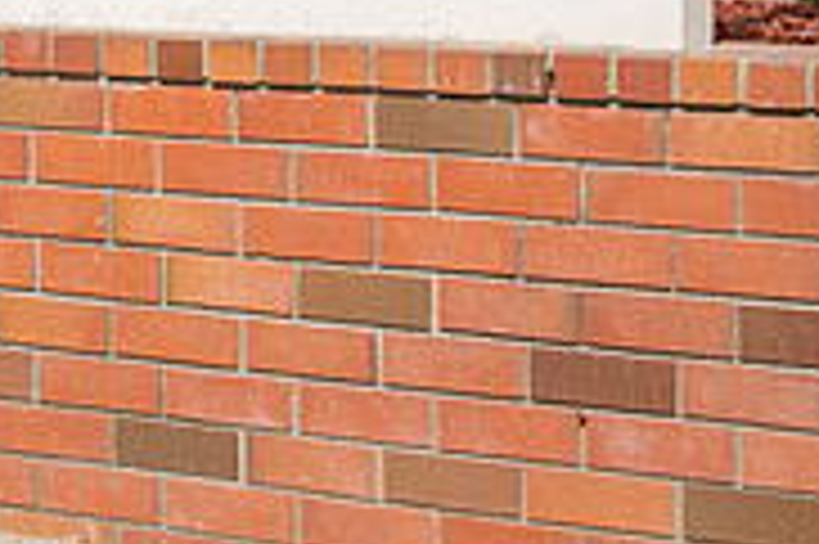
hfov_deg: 14.2
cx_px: -472
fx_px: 3046
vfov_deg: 10.0
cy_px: -205
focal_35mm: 134
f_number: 8
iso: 100
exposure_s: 1/200
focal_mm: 42
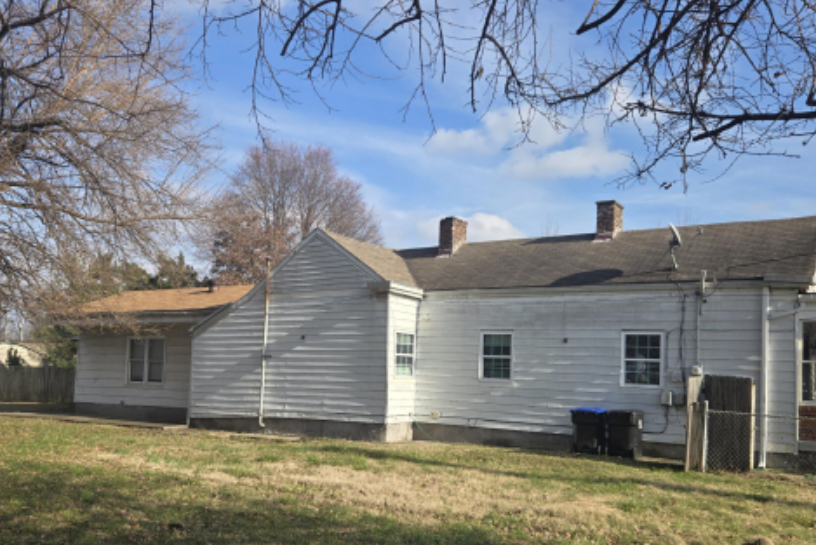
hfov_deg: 55.7
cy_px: 315
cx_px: 448
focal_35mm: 34
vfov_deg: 38.8
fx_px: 771
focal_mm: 5.4
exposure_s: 1/1449
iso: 25
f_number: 1.8
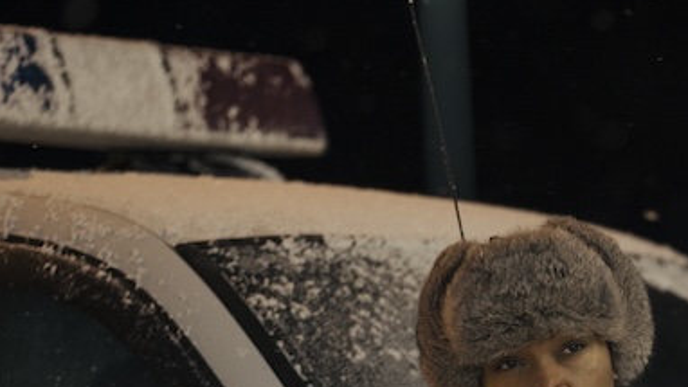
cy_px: 630
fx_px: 8101
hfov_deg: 4.8
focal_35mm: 444
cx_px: 893
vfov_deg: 2.7
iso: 1600
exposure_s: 1/160
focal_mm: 135
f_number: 2
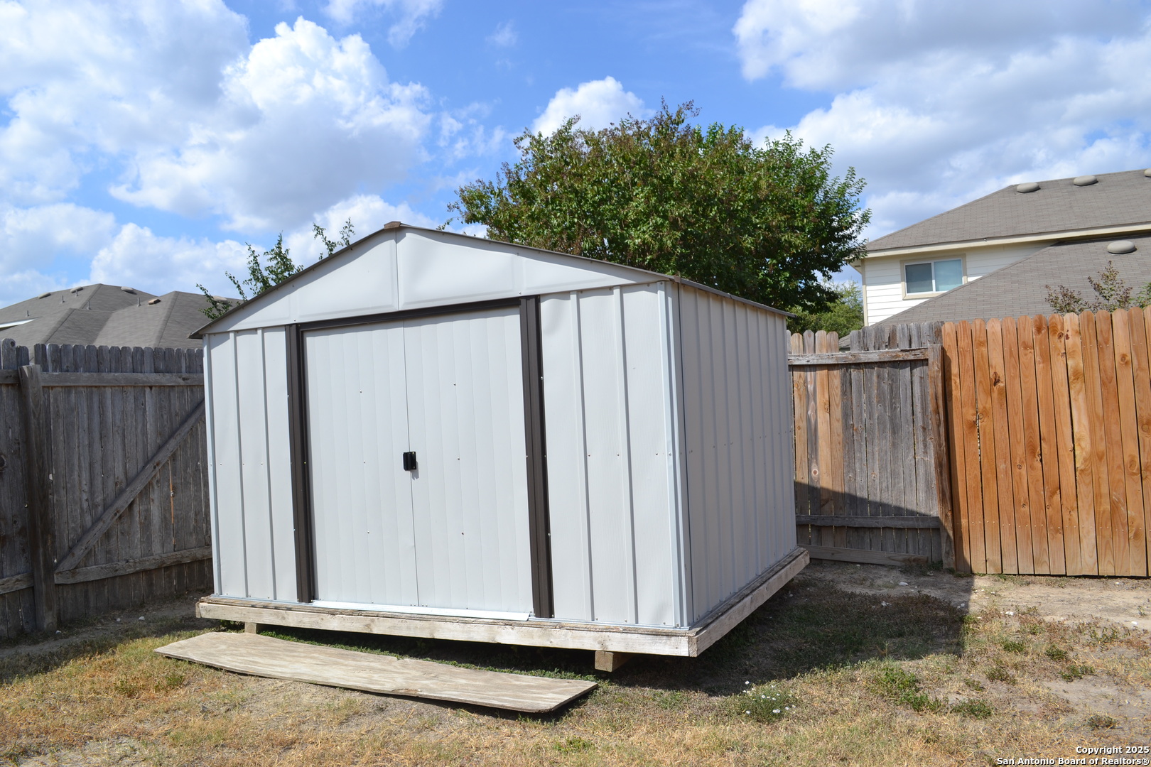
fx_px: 863
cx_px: 576
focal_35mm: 27
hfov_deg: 67.4
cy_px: 384
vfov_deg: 47.9
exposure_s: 1/250
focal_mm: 18
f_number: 8
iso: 100
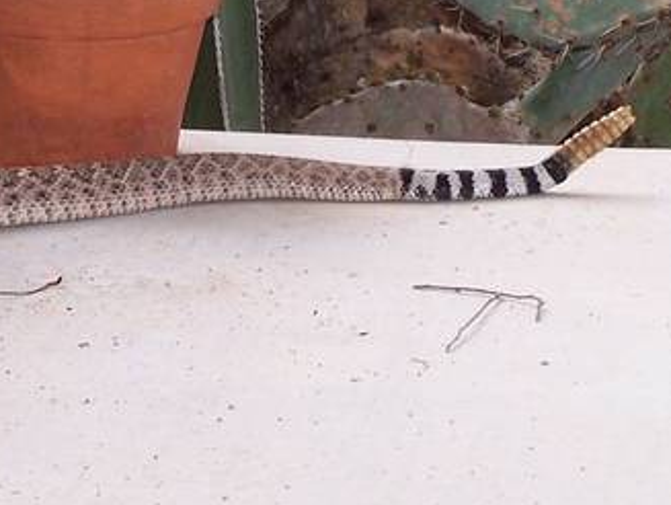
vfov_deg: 4.7
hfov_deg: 6.2
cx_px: 23
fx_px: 6152
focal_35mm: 317
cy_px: 349
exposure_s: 1/125
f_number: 3.2
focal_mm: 21.2
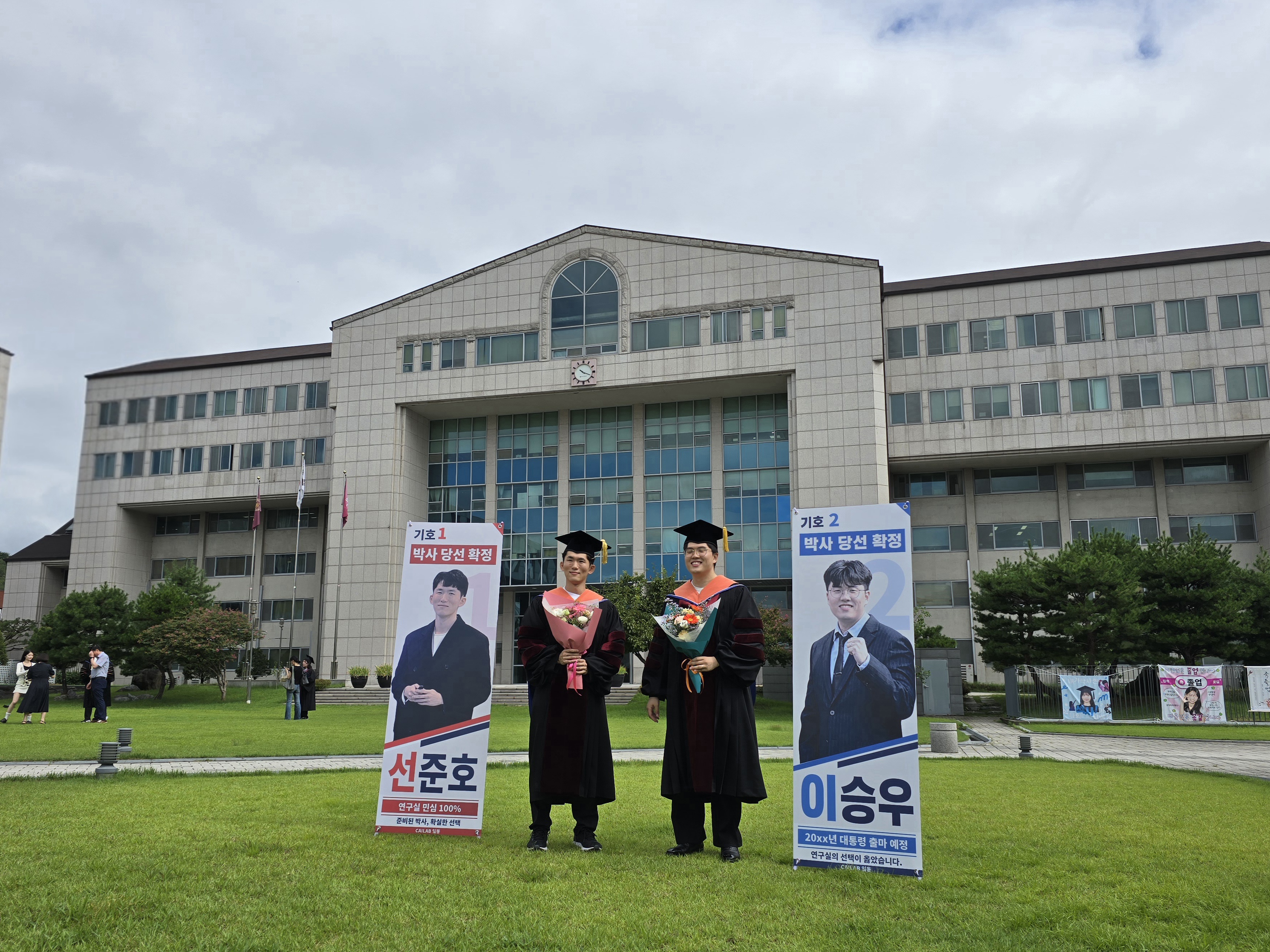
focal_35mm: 25
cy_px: 491
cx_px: 661
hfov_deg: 69.4
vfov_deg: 54.9
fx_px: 917
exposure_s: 1/1111
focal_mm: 6.3
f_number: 1.7
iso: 12
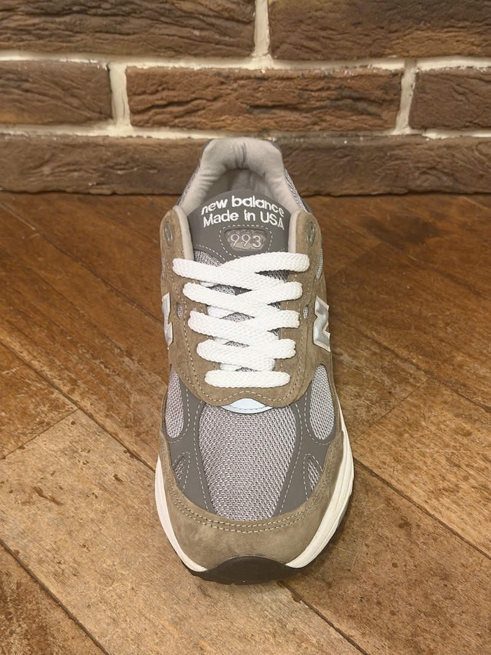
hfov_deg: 30.3
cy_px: 328
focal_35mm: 48
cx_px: 246
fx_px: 908
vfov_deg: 39.7
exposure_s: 1/40
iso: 500
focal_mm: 6.76
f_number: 1.78
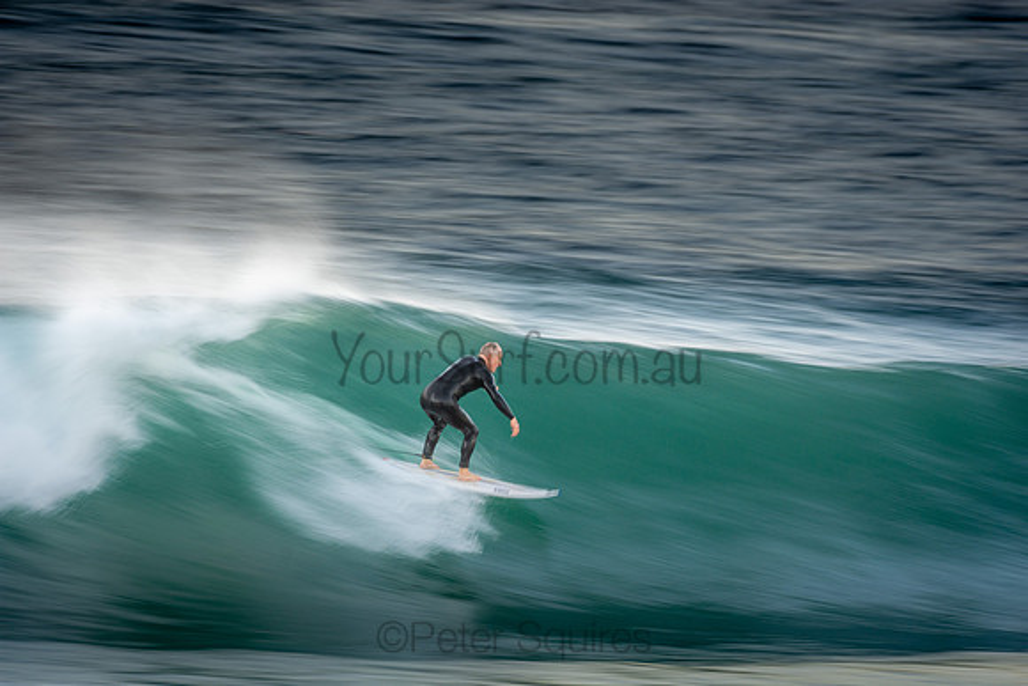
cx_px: 514
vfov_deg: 1.8
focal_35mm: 750
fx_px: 21421
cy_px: 343
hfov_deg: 2.7
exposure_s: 1/20
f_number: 8
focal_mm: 500
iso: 100
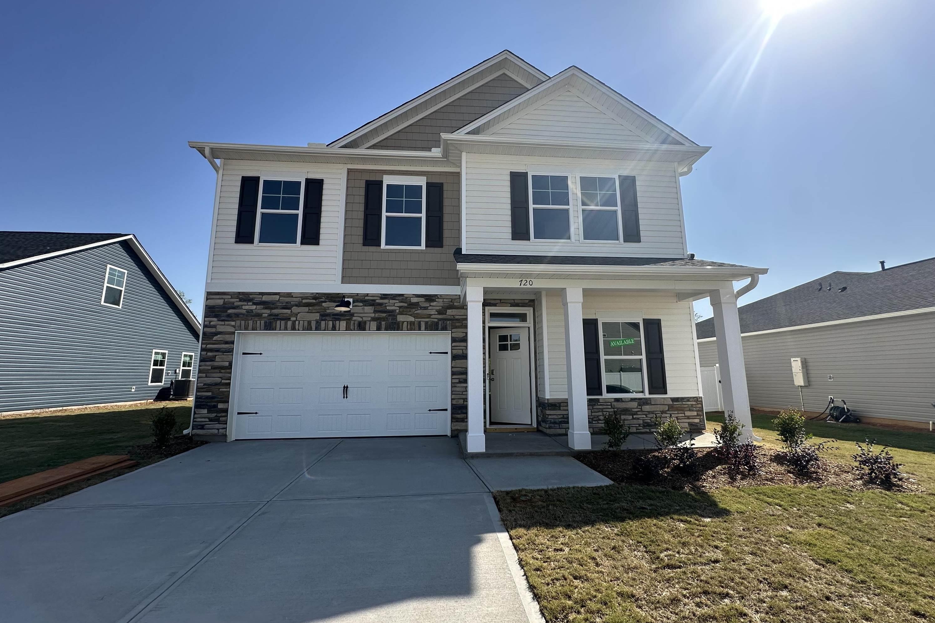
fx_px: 390
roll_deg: +0.1
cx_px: 471
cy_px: 310
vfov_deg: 77.3
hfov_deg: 100.4
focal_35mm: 15
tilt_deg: +11.2
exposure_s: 1/1289
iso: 40
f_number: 2.2
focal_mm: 2.22
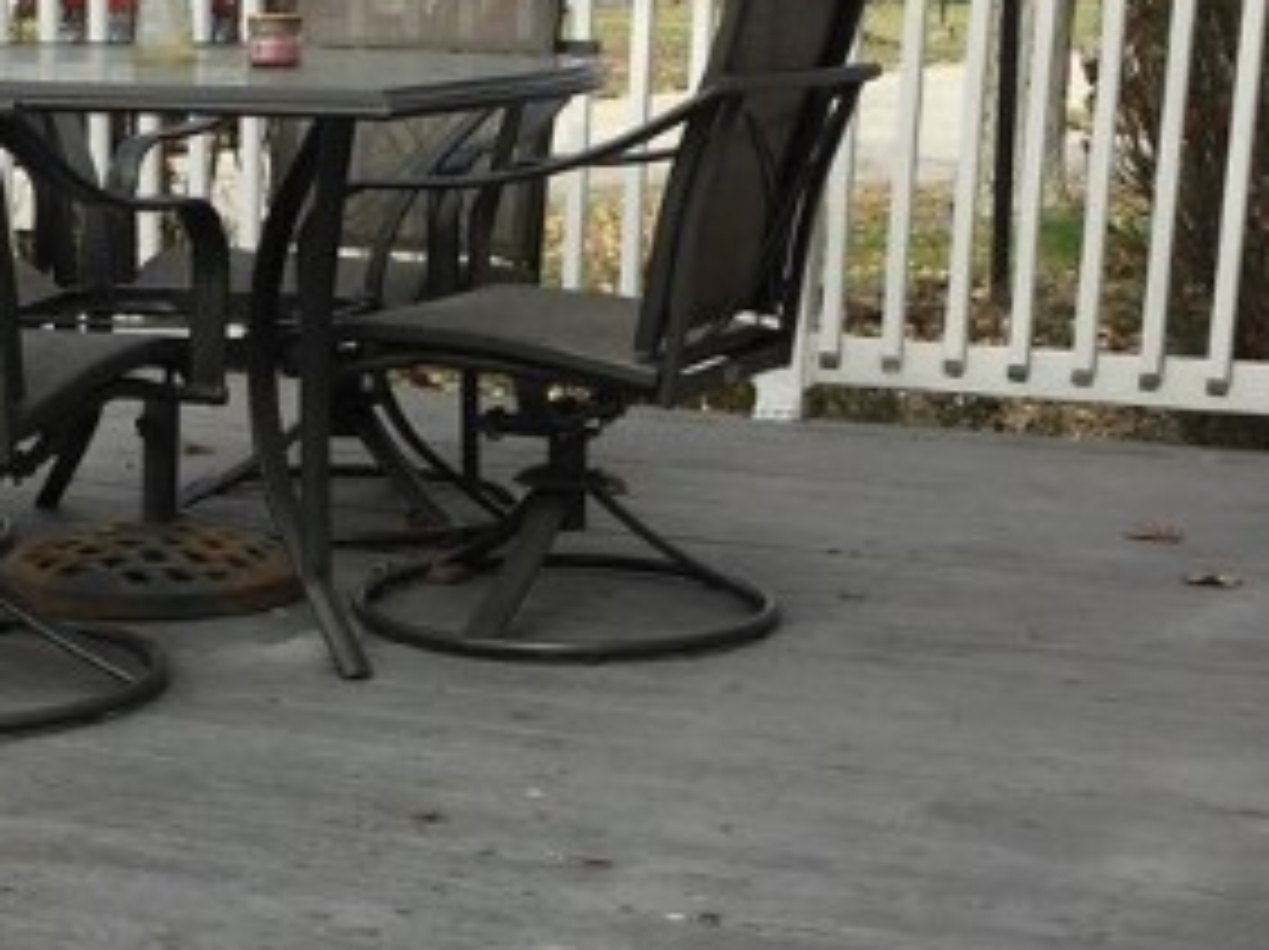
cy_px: 729
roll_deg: -1.9
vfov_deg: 18.5
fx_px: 2894
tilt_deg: -14.6
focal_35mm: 79
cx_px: 324
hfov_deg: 24.5
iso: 32
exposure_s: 1/1068
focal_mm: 4.15
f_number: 2.2
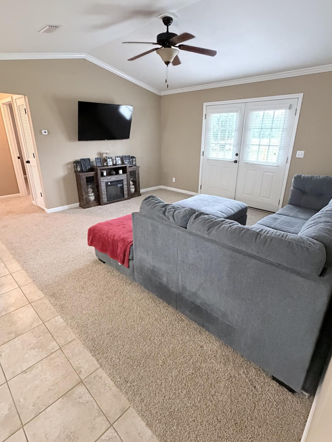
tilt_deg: -20.5
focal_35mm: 18
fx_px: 230
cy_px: 218
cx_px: 167
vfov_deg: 87.7
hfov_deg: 71.6
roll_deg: -0.7
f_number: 2.2
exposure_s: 1/60
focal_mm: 2.22
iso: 1000
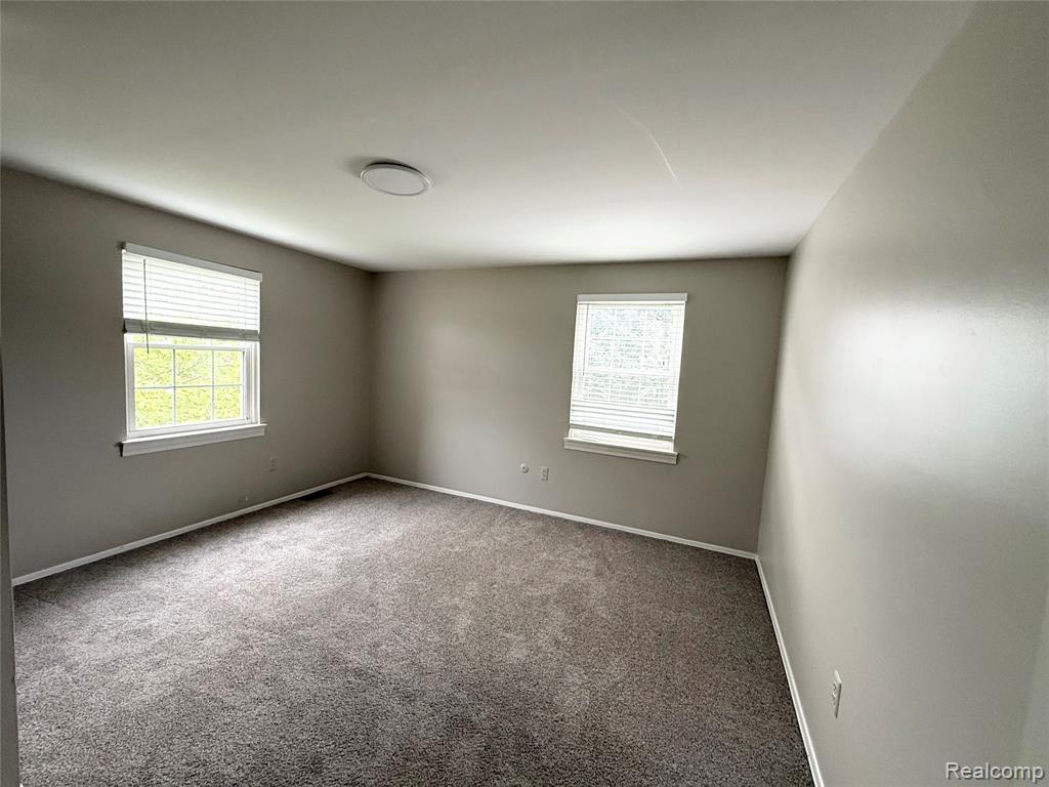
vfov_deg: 85.7
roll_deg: -3.0
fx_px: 424
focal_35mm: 14
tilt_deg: -4.2
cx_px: 524
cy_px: 394
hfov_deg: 102.1
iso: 320
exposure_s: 1/120
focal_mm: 2.22
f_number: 2.2
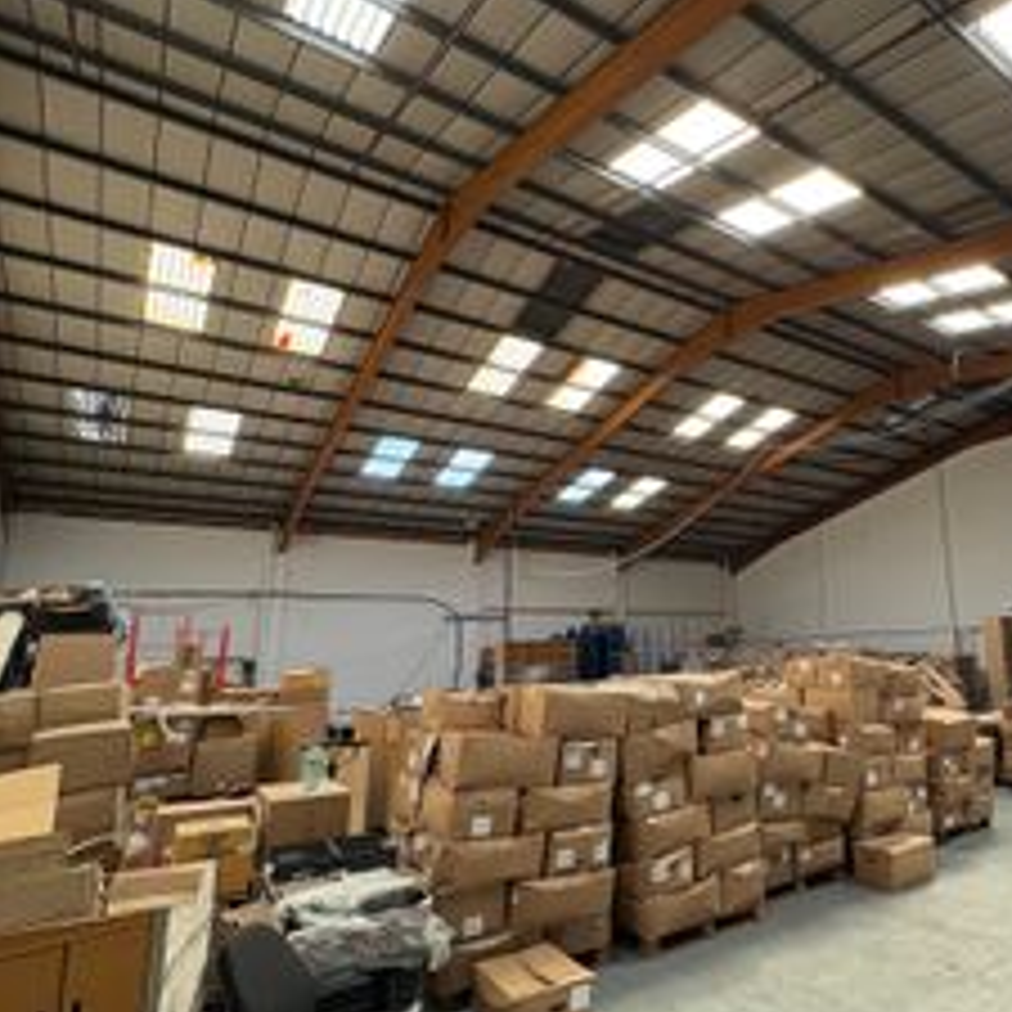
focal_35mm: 22
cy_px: 499
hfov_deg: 65.8
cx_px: 747
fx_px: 728
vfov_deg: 69.6
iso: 125
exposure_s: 1/131
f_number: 2.2
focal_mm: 2.22
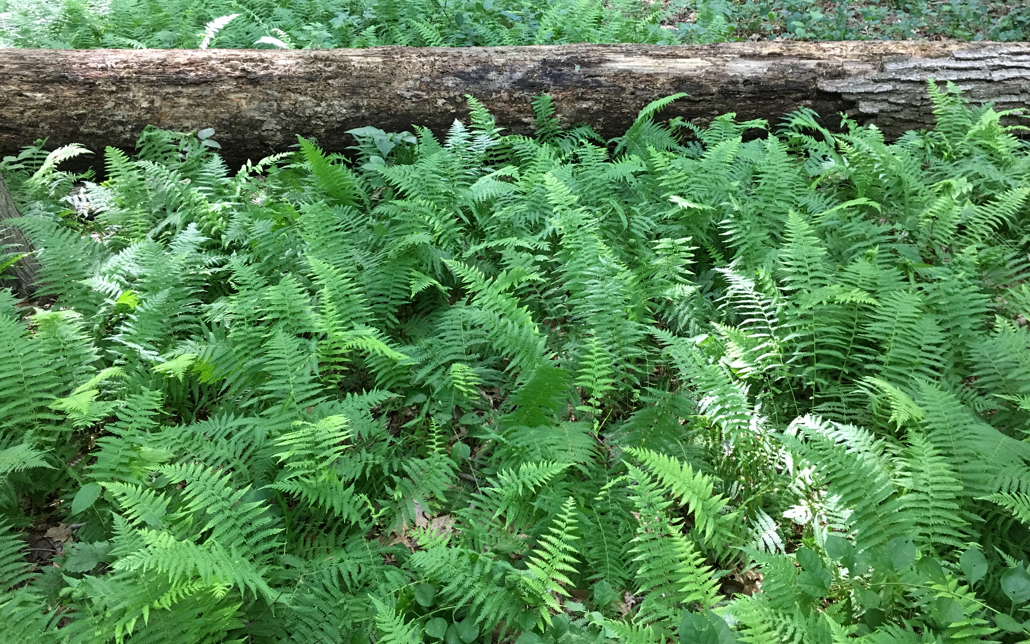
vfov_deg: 40.6
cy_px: 311
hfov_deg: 61.2
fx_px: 870
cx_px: 513
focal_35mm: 31
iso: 50
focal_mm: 4.15
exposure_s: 1/15
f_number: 2.2
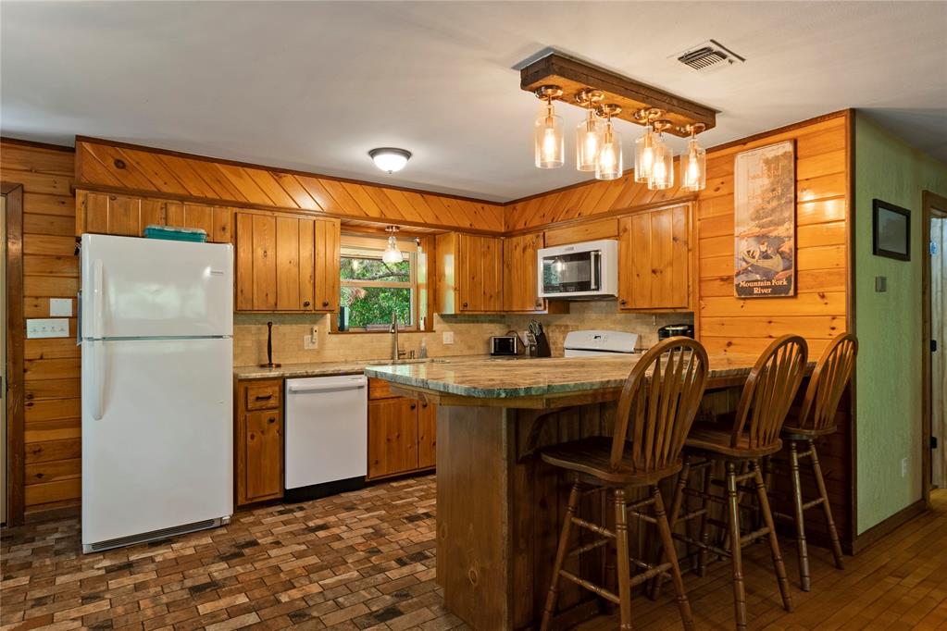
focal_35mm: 20
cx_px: 474
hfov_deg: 84.0
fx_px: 526
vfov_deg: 61.9
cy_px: 316
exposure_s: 1
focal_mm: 10
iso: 200
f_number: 8
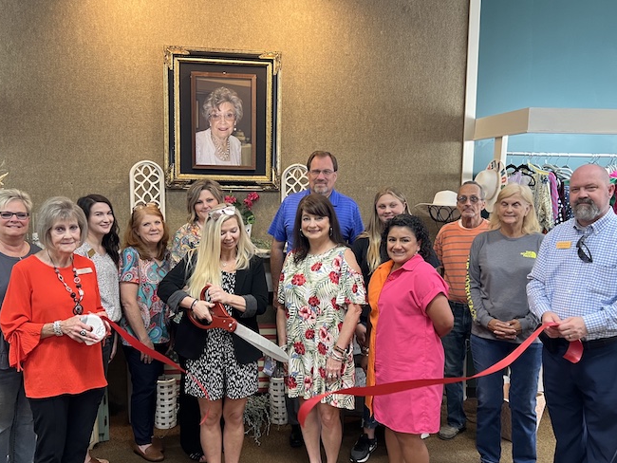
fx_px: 571
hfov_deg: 56.8
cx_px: 290
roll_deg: -0.6
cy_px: 254
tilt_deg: -6.8
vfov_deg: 44.1
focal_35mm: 32
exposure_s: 1/60
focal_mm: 5.7
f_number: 1.5
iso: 200
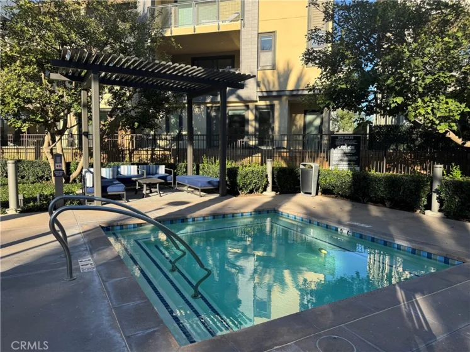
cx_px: 235
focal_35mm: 24
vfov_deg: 56.8
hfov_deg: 71.6
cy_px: 176
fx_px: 326
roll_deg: -0.4
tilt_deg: -5.1
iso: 80
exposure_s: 1/1597
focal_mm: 6.76
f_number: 1.78
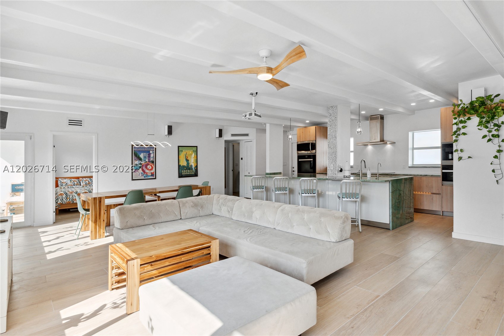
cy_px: 168
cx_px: 252
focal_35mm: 18
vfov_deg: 67.4
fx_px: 252
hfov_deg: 90.0
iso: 400
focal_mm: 12
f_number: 8
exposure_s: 1/125
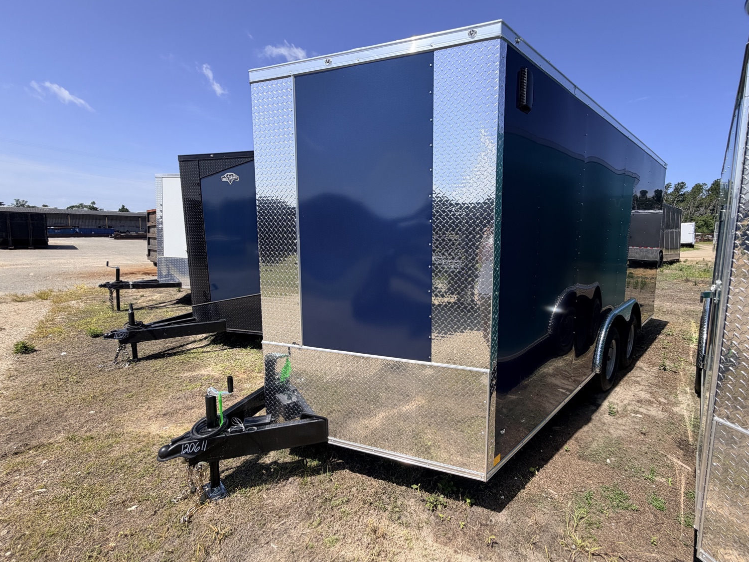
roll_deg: -1.4
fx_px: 325
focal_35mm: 15
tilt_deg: -5.4
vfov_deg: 81.6
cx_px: 399
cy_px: 262
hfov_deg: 98.0
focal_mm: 2.22
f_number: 2.2
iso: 25
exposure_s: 1/770
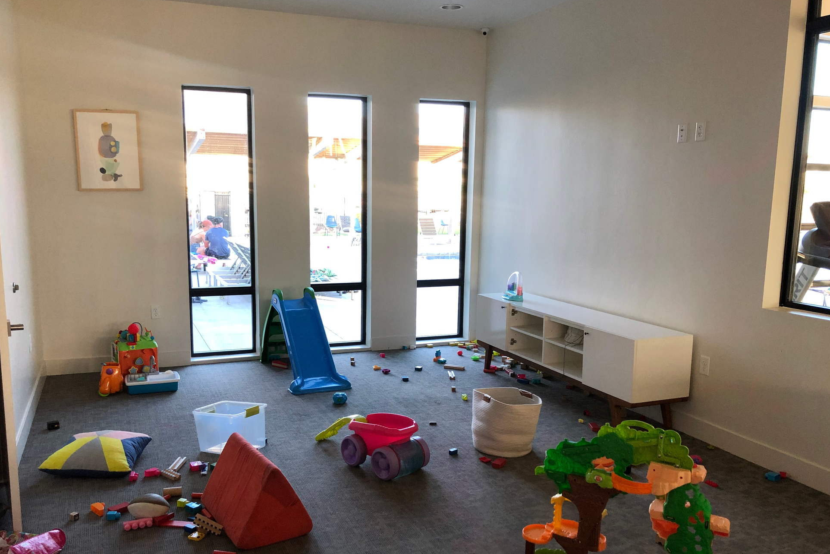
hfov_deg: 60.3
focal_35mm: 31
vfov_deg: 42.3
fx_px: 715
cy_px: 312
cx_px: 400
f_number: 1.8
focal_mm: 3.99
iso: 40
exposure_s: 1/15
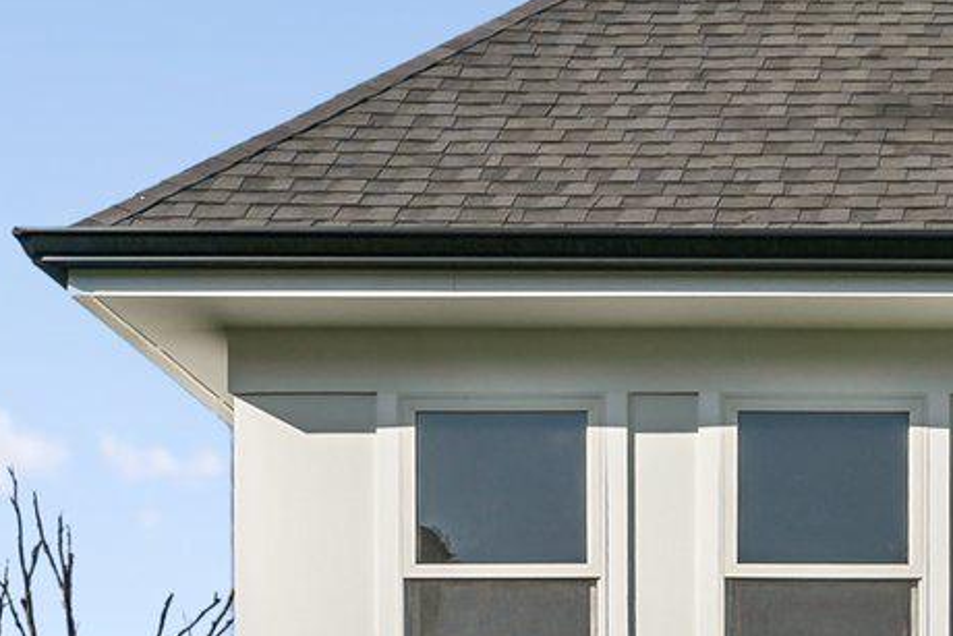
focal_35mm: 98
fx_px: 2595
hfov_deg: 18.0
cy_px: 811
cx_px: 1537
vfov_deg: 13.5
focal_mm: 22
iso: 80
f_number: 10
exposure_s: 1/160
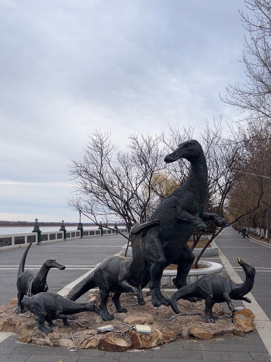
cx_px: 136
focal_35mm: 59
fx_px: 616
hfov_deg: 24.8
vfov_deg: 32.7
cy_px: 181
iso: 50
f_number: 1.5
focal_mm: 5.7
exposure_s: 1/2160
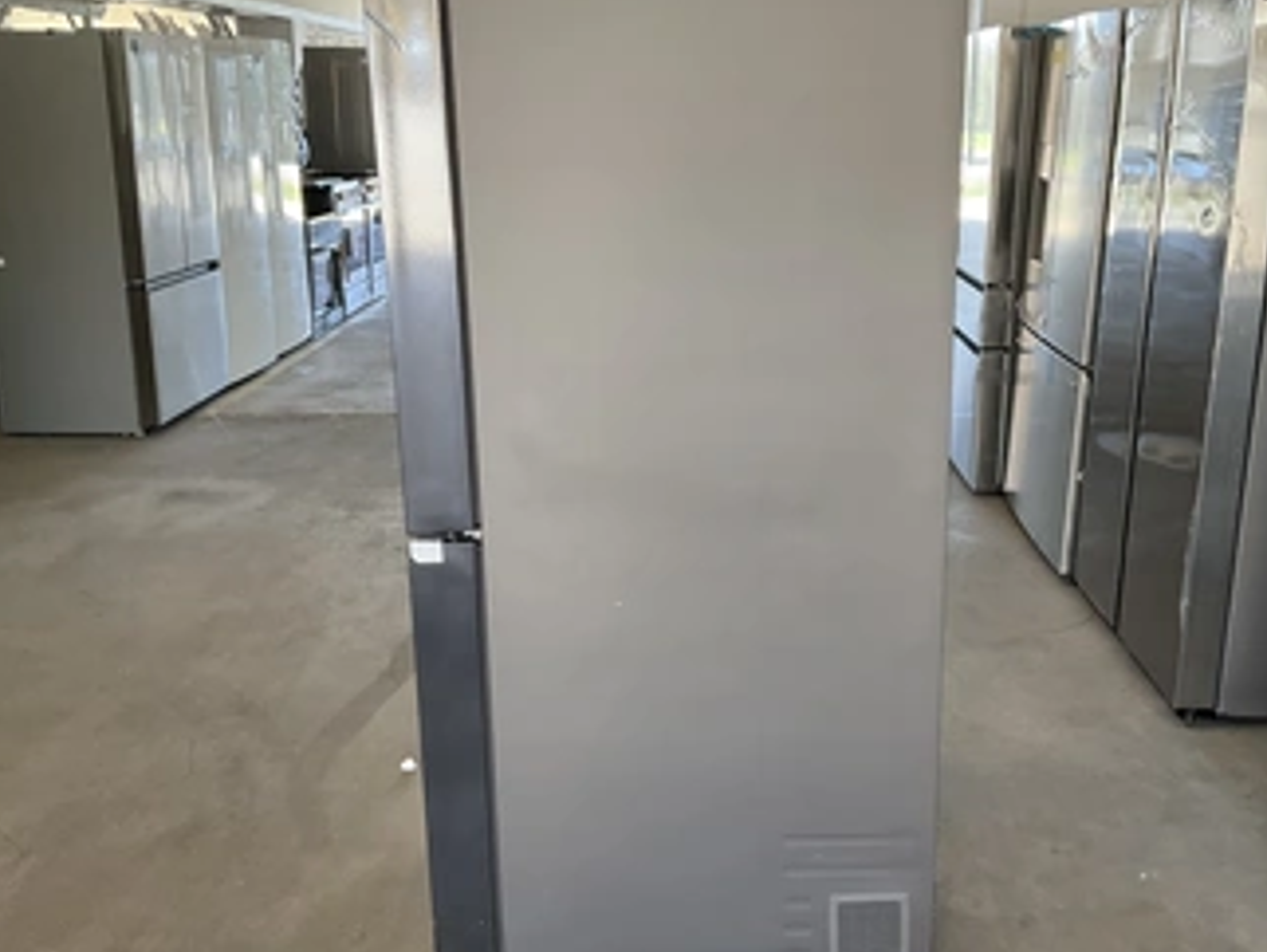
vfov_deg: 39.7
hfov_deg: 51.2
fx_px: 1319
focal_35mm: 36
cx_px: 716
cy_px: 441
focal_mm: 3
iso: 50
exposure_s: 1/60
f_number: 1.8
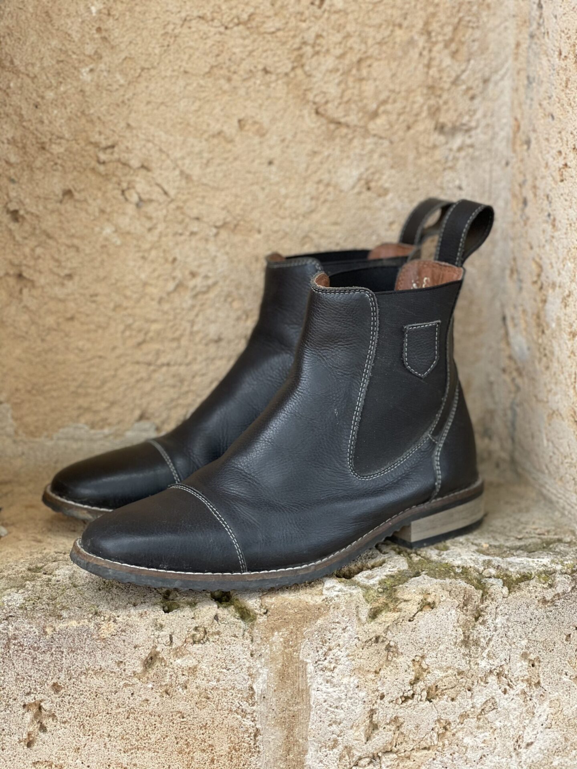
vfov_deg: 30.3
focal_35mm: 64
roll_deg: -0.7
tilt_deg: -14.5
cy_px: 384
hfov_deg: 22.9
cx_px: 288
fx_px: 1422
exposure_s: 1/121
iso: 32
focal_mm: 7.5
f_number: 2.2
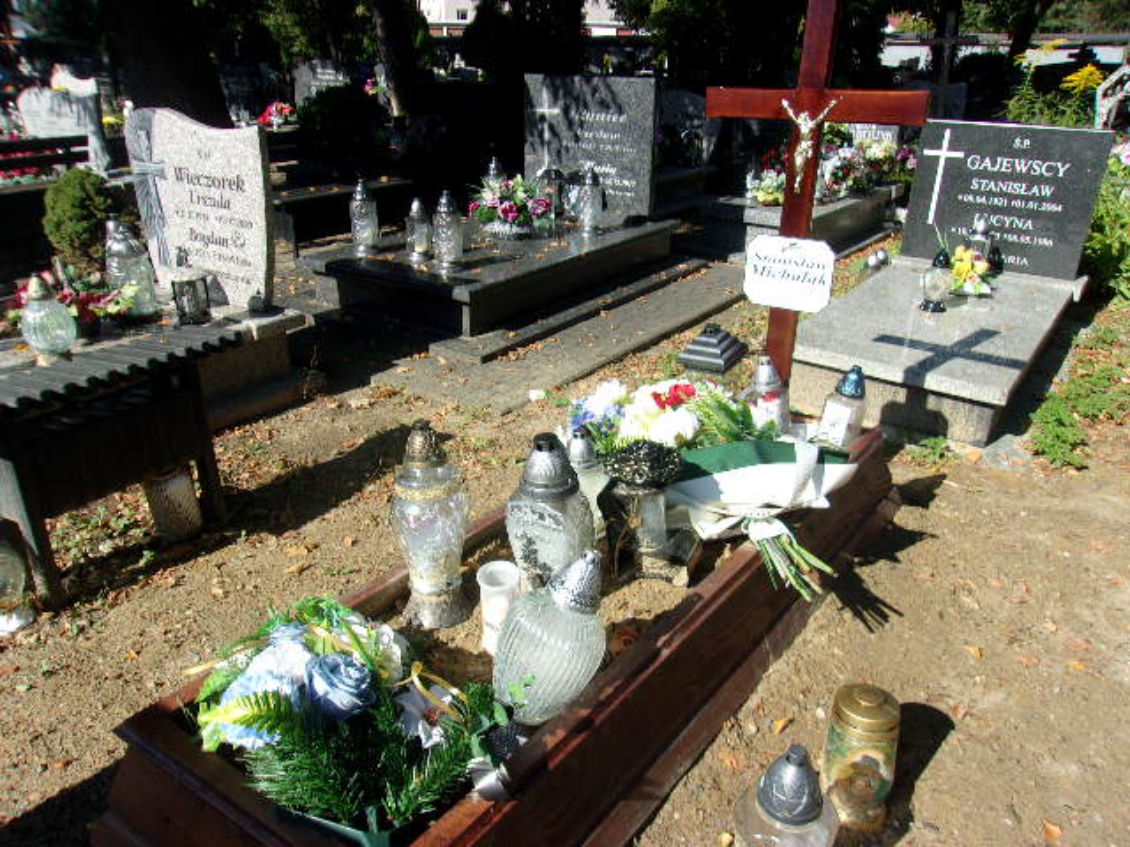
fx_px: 881
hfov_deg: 65.3
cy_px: 424
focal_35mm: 27
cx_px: 565
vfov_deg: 51.4
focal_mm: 4.9
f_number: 10.4
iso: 80
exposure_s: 1/70
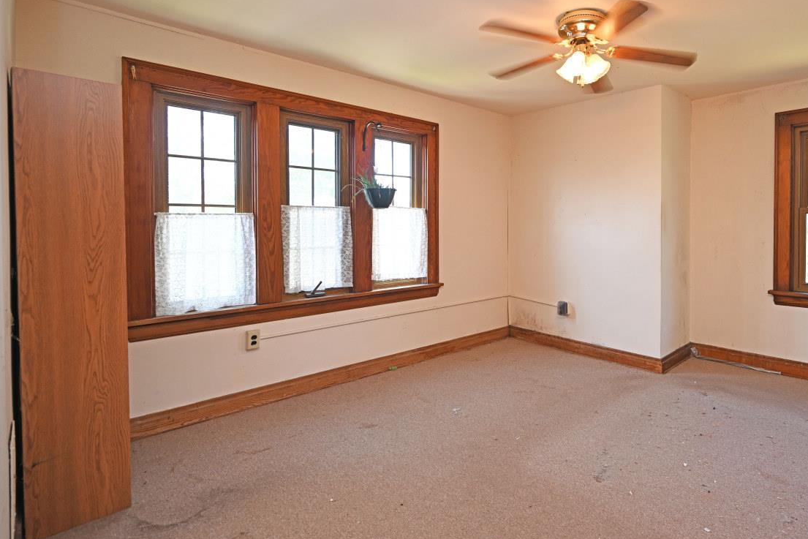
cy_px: 234
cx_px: 536
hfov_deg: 84.0
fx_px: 426
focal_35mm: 19
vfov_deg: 64.3
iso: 400
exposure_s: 1/60
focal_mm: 14
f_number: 4
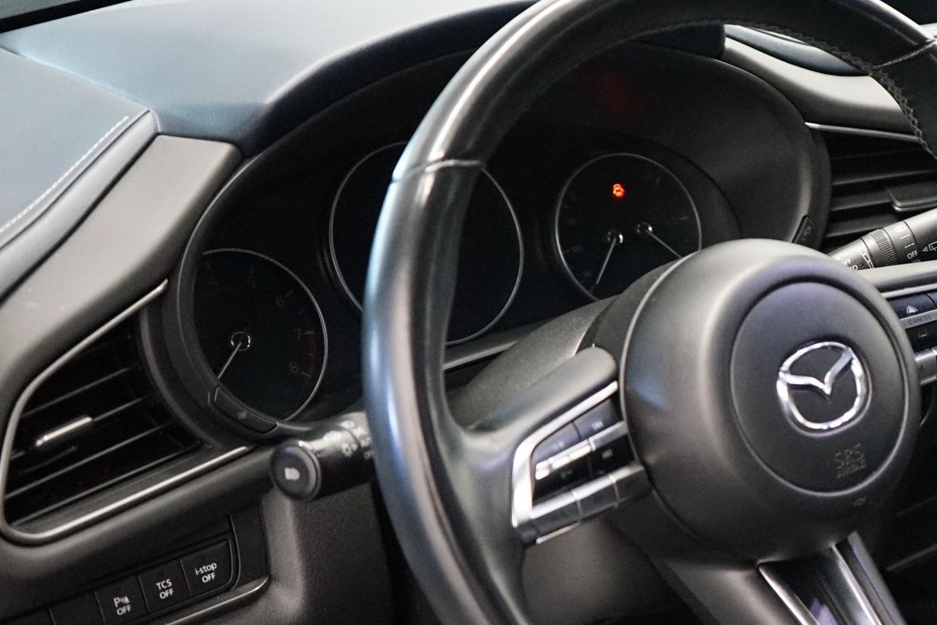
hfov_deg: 28.5
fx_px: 1744
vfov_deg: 20.1
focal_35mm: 67
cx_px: 901
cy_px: 473
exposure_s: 1/100
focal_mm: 32
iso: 6400
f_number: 4
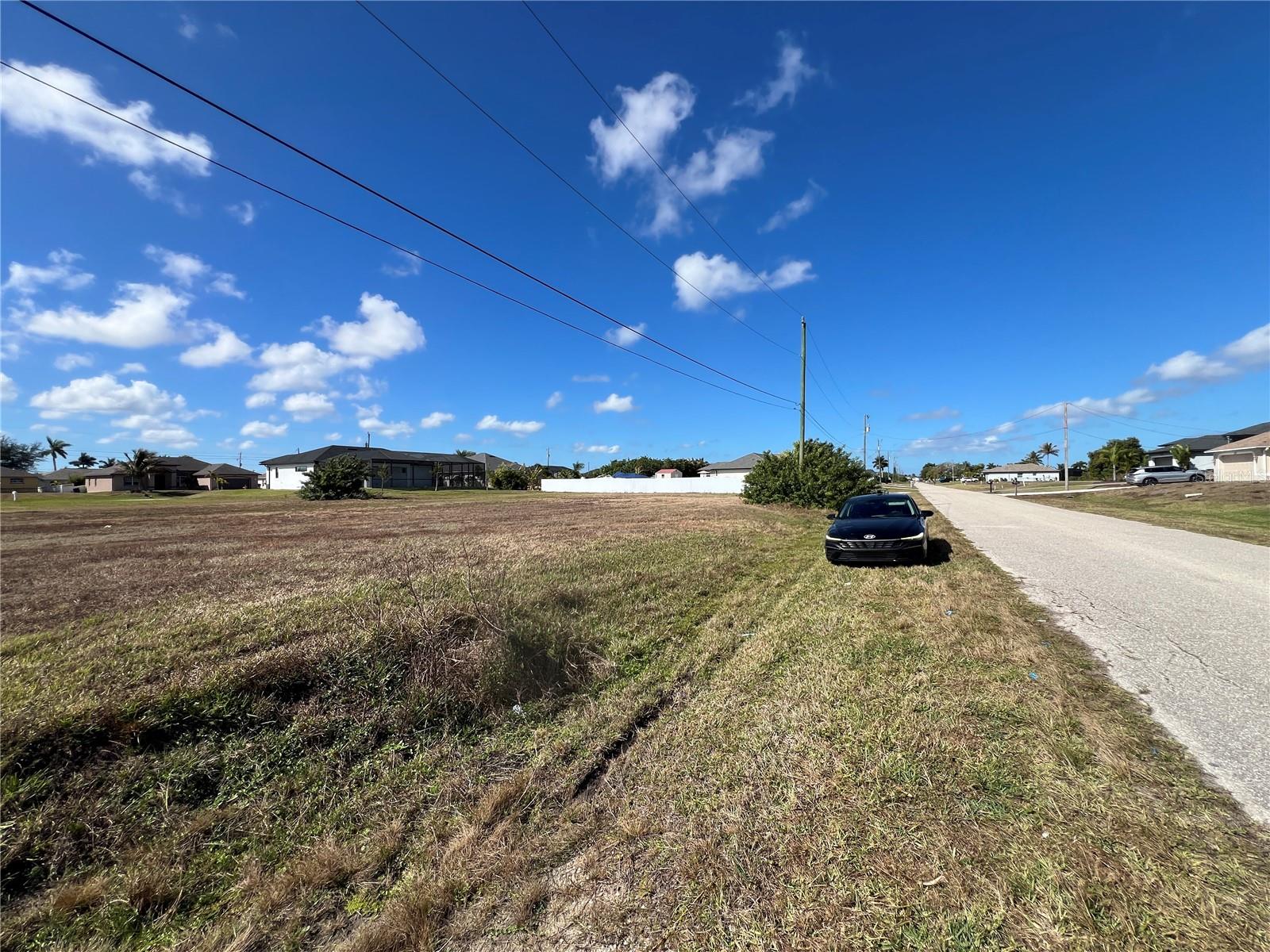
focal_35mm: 13
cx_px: 635
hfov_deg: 106.2
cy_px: 476
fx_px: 477
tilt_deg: +2.5
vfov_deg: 89.9
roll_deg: +0.5
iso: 32
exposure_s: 1/1980
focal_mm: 1.57
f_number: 1.8
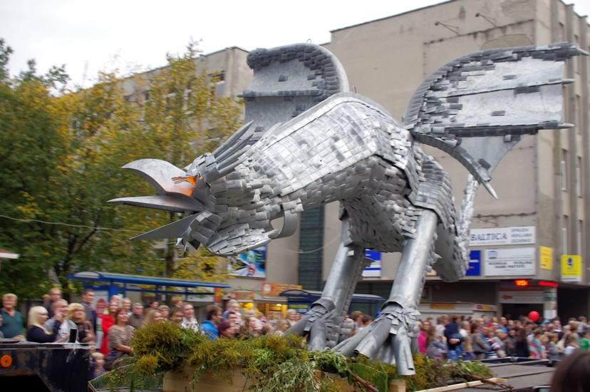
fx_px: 737
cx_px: 295
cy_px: 196
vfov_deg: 29.8
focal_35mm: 45
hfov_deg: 43.6
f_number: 4.5
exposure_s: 1/80
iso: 400
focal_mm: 30
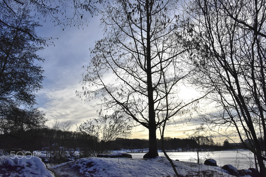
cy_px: 88
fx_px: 244
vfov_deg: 40.0
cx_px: 133
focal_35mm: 33
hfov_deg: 57.2
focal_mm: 22
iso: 1250
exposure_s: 1/2500
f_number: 14
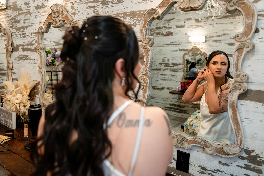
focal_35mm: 28
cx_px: 132
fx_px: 205
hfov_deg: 65.5
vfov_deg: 46.4
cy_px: 88
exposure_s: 1/250
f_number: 2.8
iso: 640
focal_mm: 28
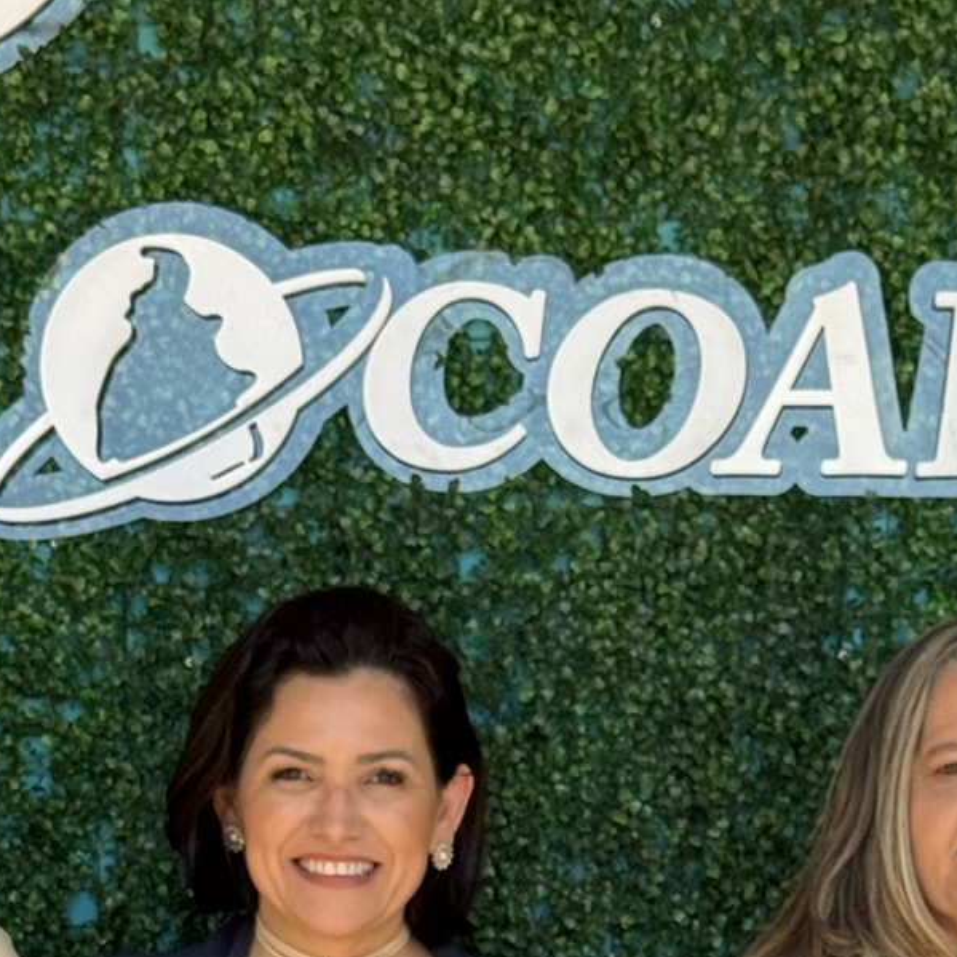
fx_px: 4535
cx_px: 770
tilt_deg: -1.6
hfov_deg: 12.0
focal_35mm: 145
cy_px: 1377
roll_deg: -1.2
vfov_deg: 11.6
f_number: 1.78
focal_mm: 6.76
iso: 64
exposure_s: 1/855
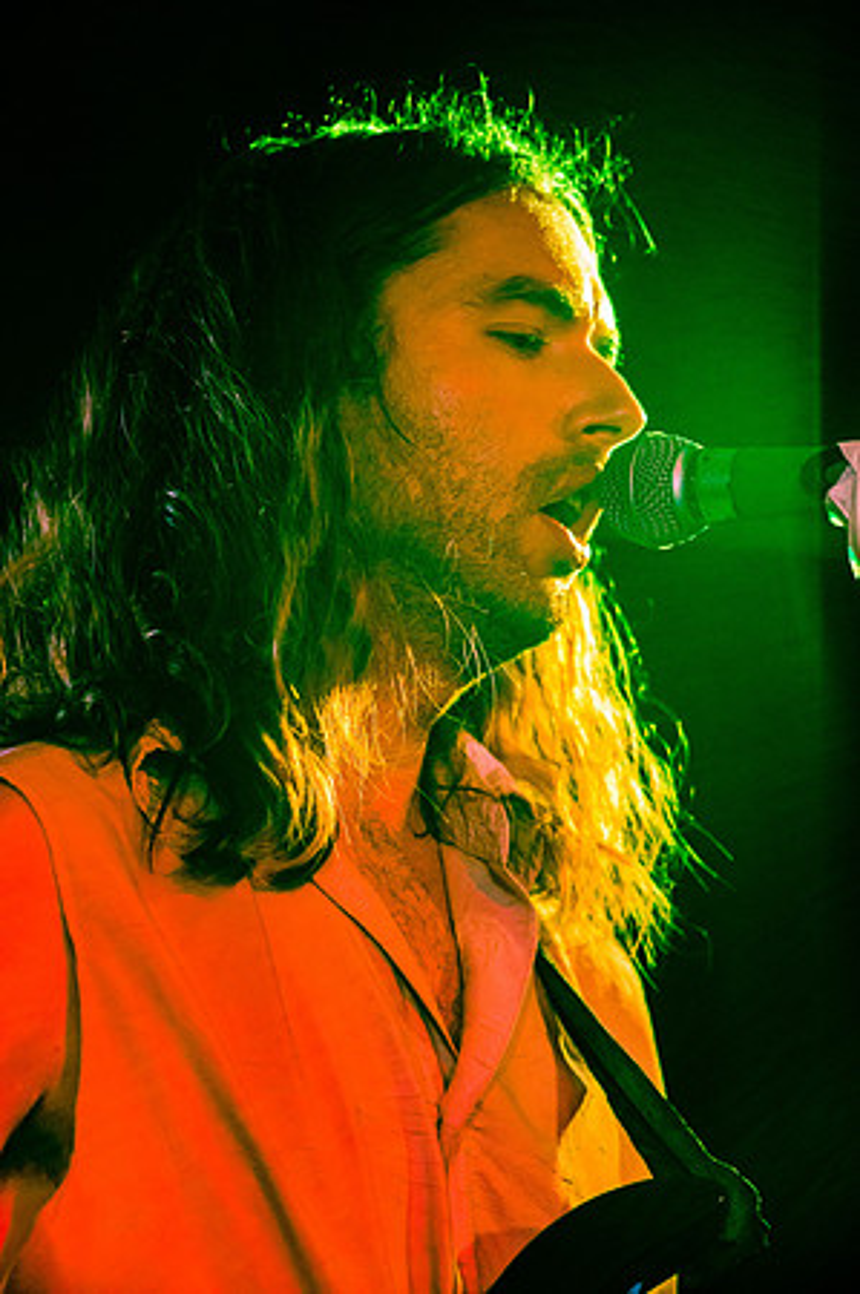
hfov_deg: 8.7
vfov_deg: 13.1
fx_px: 5638
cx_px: 430
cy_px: 647
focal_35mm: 157
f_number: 2.8
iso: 2500
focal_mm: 105
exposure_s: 1/160
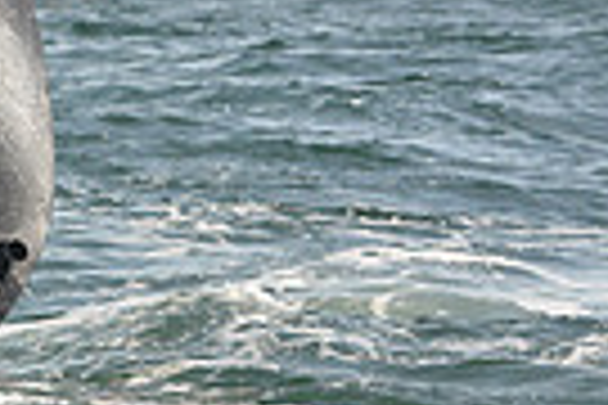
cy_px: -164
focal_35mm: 301
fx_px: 5083
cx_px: -603
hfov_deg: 6.6
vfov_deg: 4.5
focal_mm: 70
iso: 250
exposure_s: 1/640
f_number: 6.3
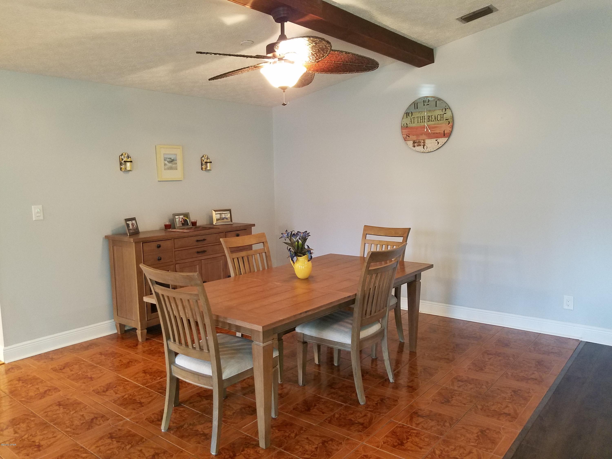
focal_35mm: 26
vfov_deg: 53.1
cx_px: 306
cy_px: 230
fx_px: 460
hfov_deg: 67.3
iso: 200
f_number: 1.7
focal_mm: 4.2
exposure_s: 1/13
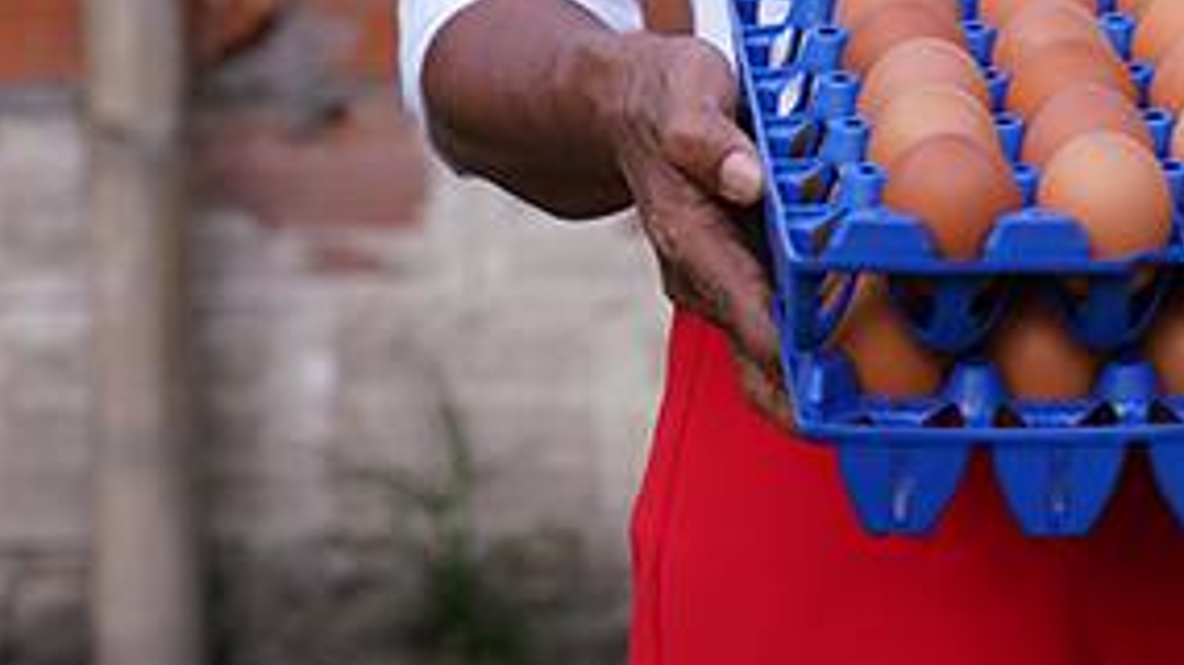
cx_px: 1068
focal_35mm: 250
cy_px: -503
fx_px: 7845
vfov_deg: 4.8
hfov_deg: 8.6
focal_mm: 85
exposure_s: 1/200
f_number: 5.6
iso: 400
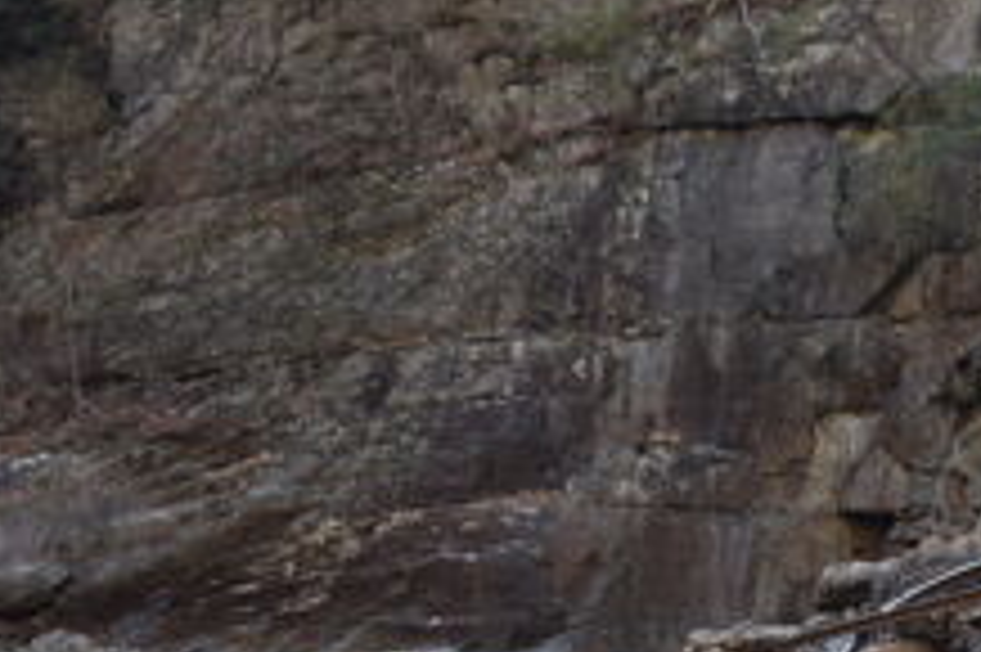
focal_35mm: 116
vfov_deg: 11.5
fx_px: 3154
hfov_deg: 15.7
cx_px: 1616
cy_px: 825
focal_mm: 21
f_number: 3.8
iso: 900
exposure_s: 1/500
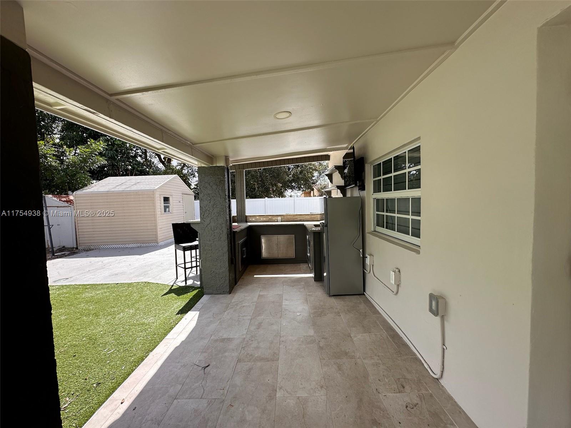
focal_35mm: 14
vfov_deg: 85.7
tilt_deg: -3.4
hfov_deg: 102.1
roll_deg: +0.4
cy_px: 214
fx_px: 231
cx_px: 286
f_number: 2.2
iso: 40
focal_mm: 2.22
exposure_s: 1/629
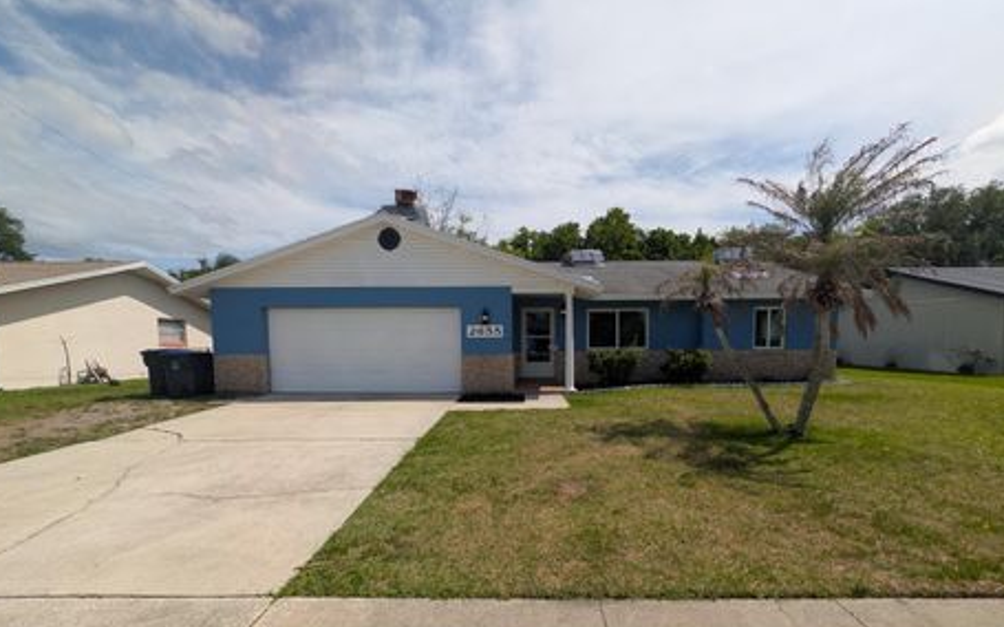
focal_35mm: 14
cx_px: 523
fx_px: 383
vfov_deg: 77.7
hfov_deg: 105.3
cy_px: 375
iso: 45
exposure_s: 1/3922
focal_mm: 2.02
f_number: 1.7
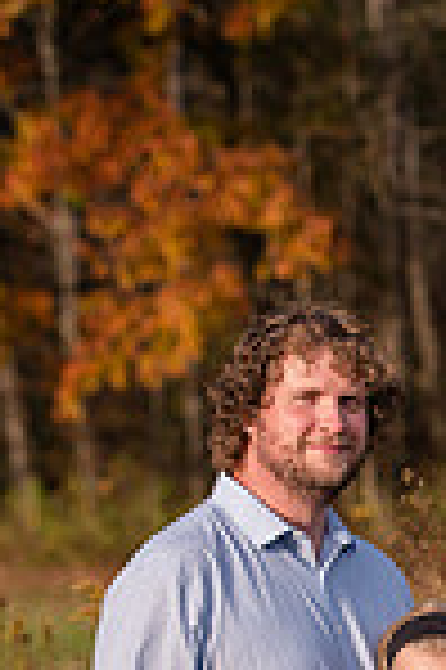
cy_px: 782
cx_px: 369
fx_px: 4228
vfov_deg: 9.0
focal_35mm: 227
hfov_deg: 6.0
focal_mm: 75
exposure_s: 1/3200
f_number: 3.2
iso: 560
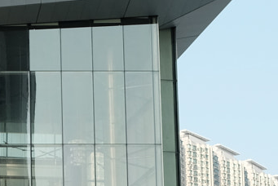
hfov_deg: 12.0
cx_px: -113
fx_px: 1267
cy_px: 297
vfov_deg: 8.2
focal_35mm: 164
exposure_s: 1/500
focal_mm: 23
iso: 400
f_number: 5.6
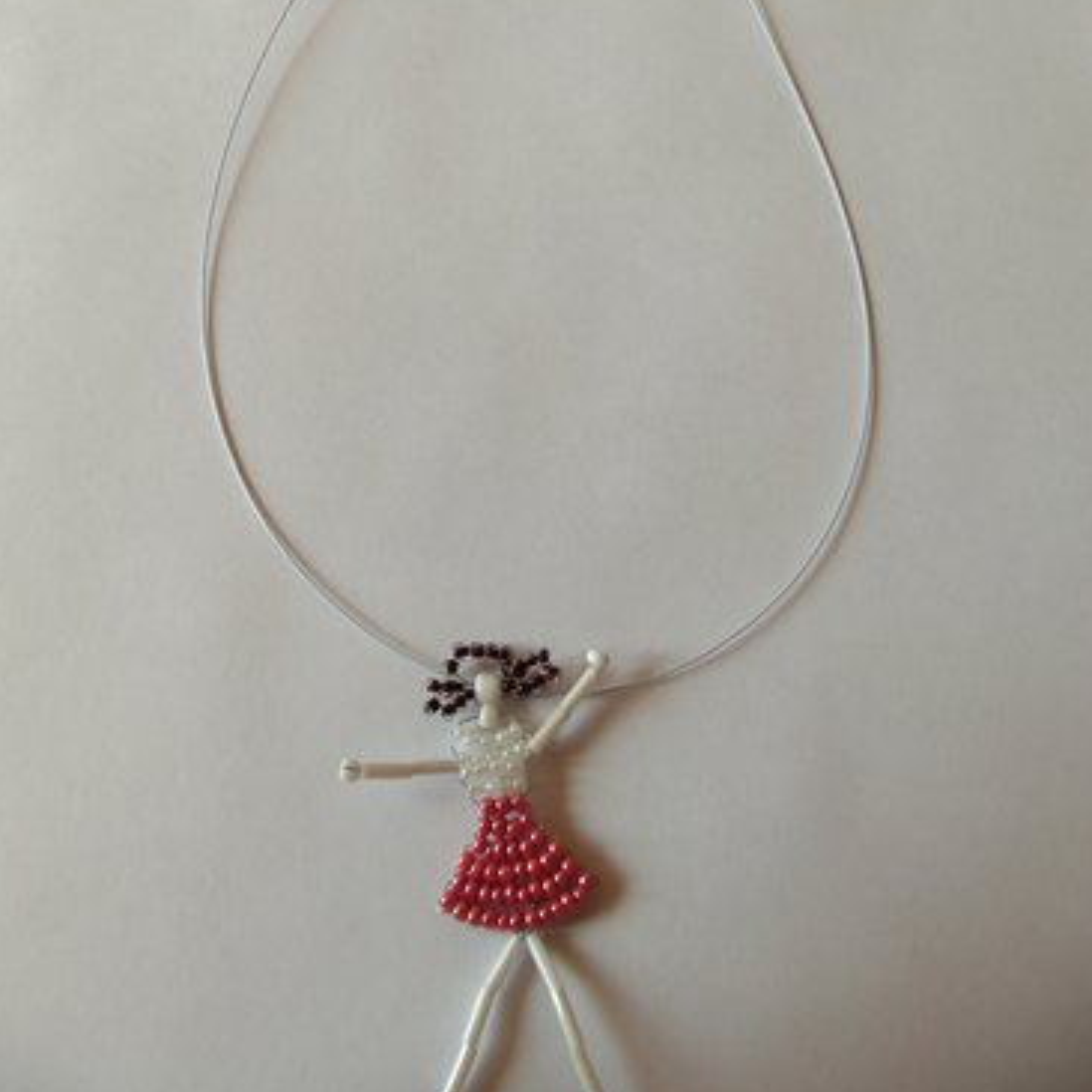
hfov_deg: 47.2
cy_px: 421
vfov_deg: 46.9
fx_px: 1249
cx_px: 542
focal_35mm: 35
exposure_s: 1/125
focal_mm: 5.2
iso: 80
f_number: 3.4
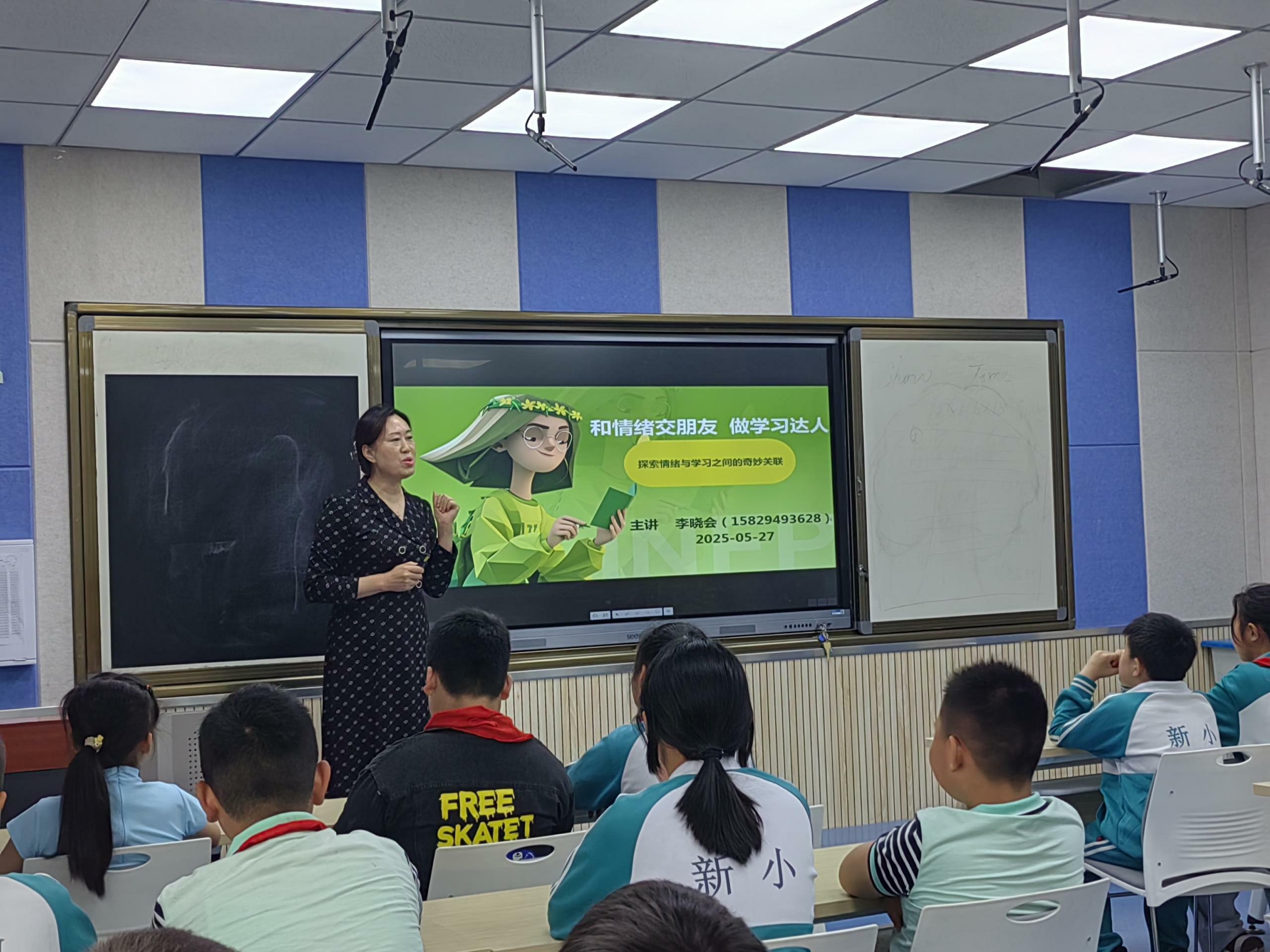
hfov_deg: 39.7
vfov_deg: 30.3
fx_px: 1761
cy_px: 476
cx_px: 635
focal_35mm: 48
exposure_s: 1/111
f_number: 1.9
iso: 50
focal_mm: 5.52
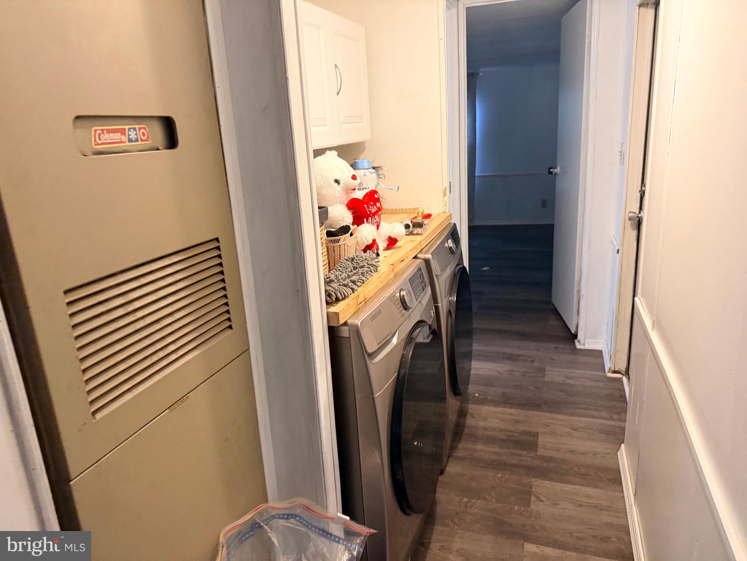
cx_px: 374
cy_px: 280
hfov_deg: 71.6
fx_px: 518
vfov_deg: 56.8
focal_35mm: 24
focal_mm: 6.76
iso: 400
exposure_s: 1/60
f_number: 1.78
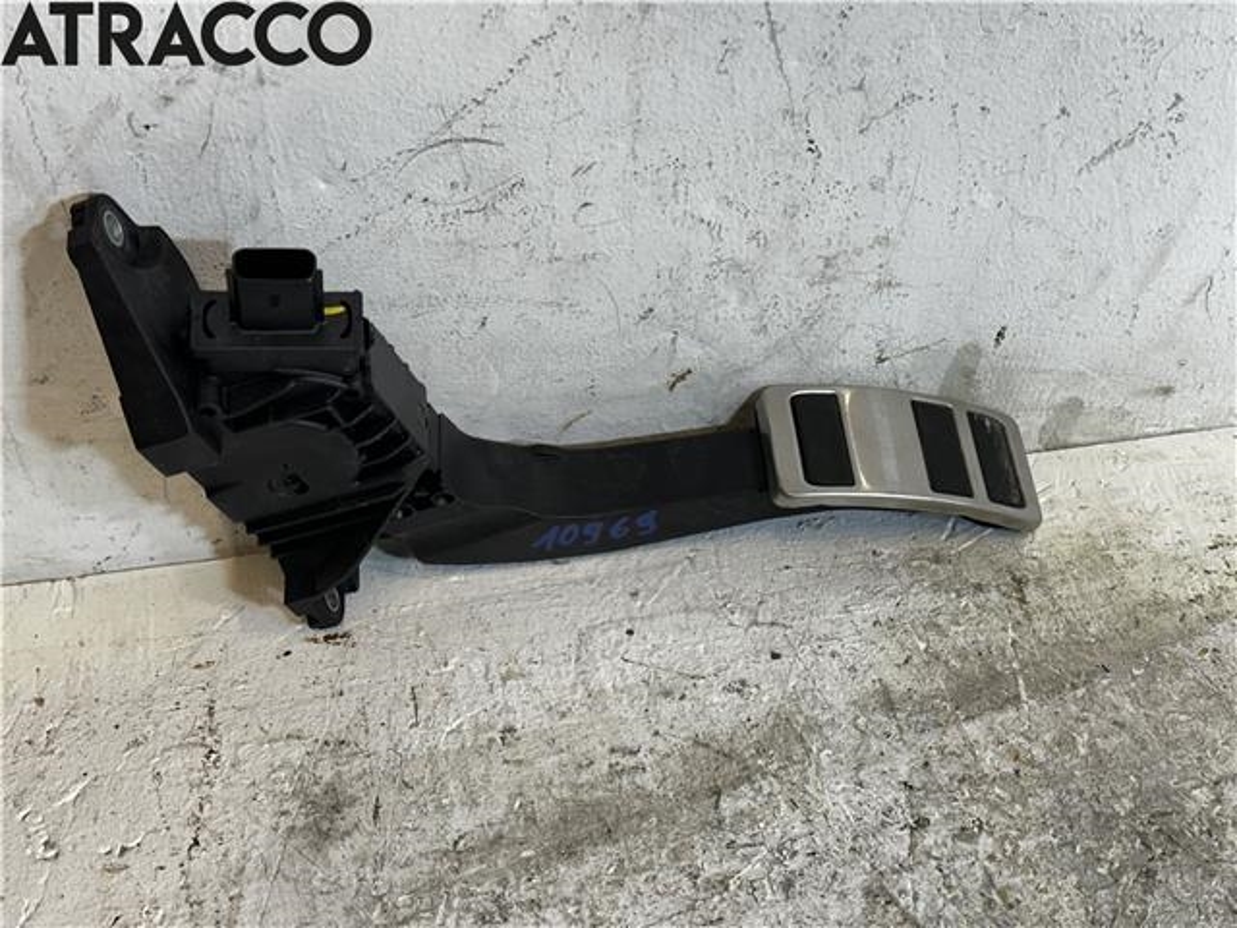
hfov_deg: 39.7
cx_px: 618
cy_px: 464
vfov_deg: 30.3
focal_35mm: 48
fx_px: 1715
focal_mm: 6.86
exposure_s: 1/50
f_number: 1.78
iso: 80
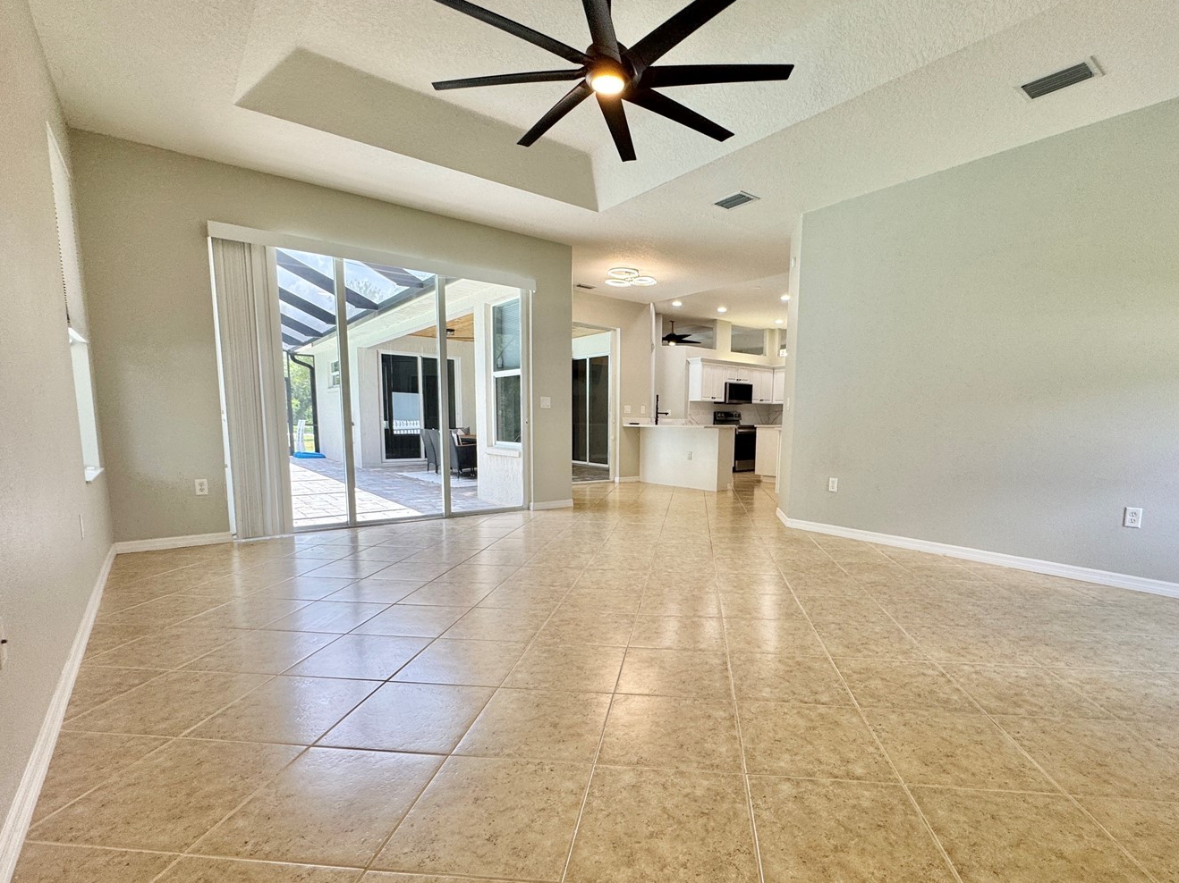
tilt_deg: -8.5
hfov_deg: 90.8
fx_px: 579
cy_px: 495
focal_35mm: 17
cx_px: 642
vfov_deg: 74.4
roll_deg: -0.8
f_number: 2.2
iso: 100
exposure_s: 1/120
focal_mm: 2.22
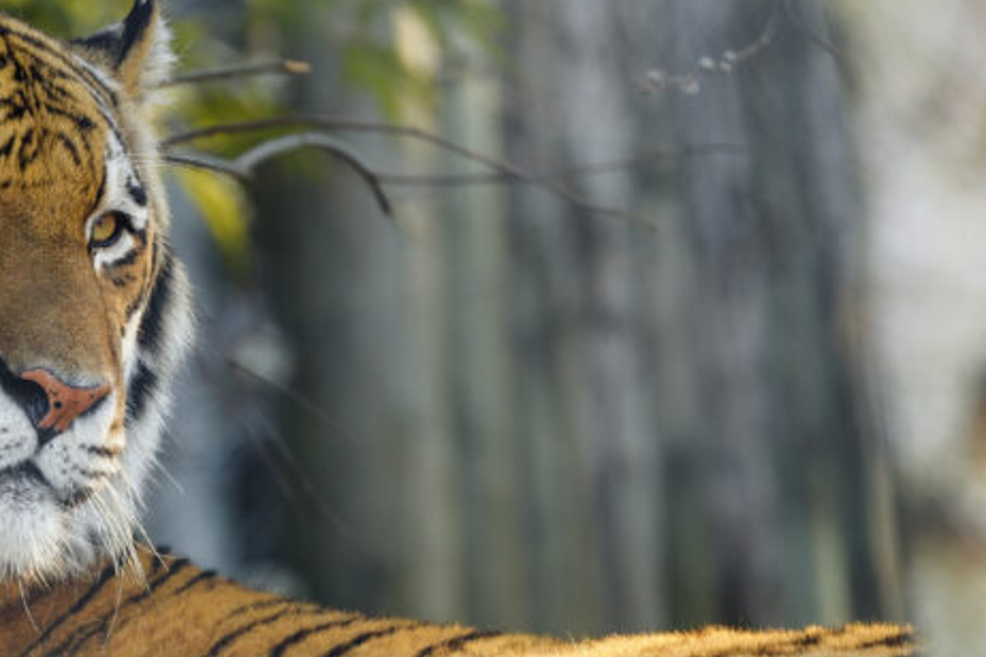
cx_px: 139
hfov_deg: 2.5
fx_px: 22457
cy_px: 547
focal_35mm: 820
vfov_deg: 1.7
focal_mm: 370
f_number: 4
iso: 400
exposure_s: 1/640
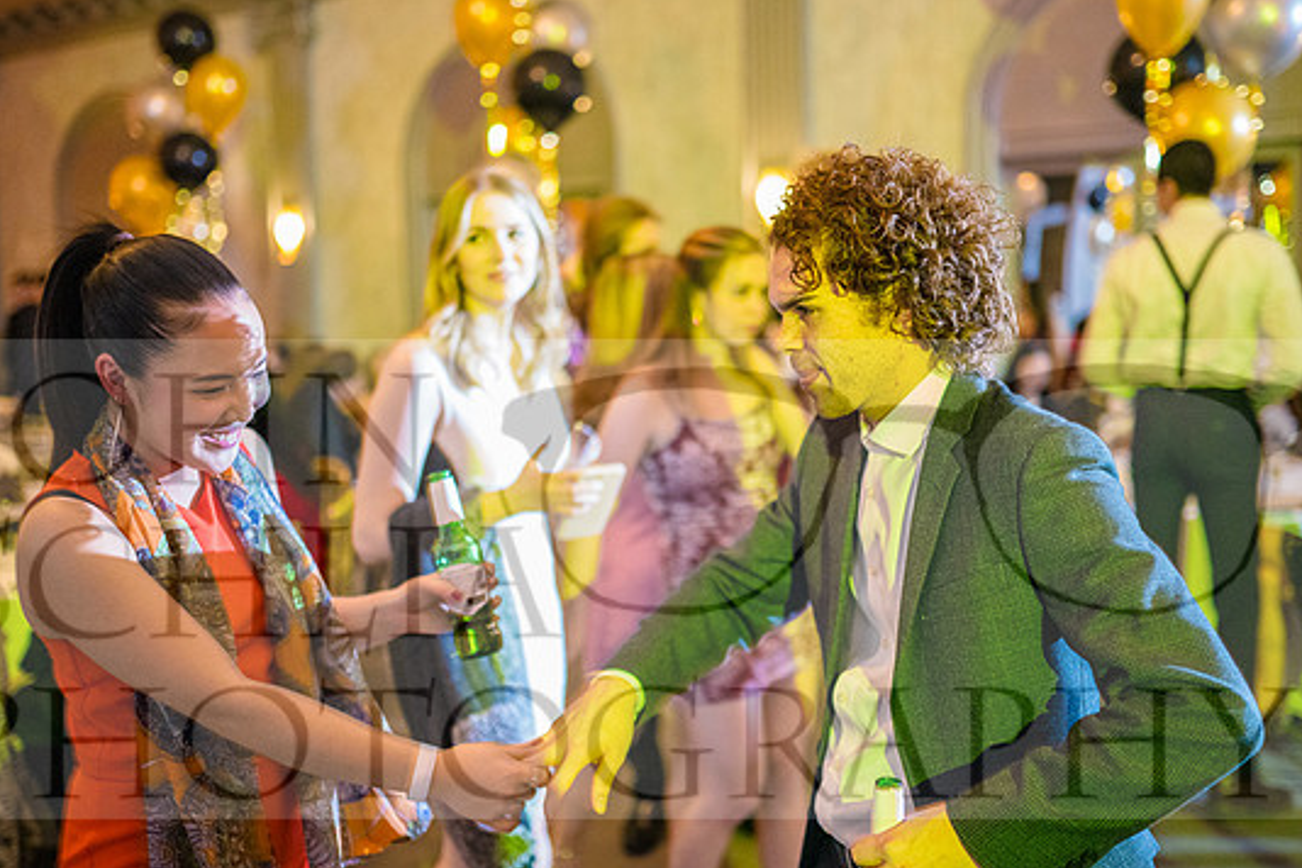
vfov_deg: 35.1
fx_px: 1374
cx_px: 627
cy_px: 447
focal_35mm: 38
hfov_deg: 50.7
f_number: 1.4
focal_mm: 35
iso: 8000
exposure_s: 1/50
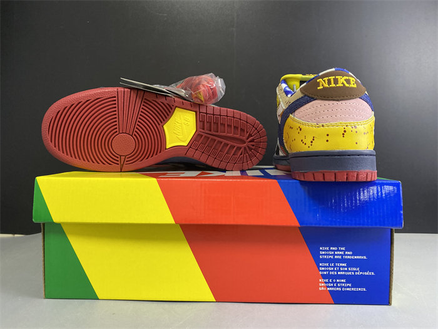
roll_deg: +0.9
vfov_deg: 53.1
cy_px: 164
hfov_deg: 67.3
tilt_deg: -0.6
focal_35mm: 26
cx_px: 219
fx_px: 329
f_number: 1.8
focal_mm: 4.25
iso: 200
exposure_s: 1/50
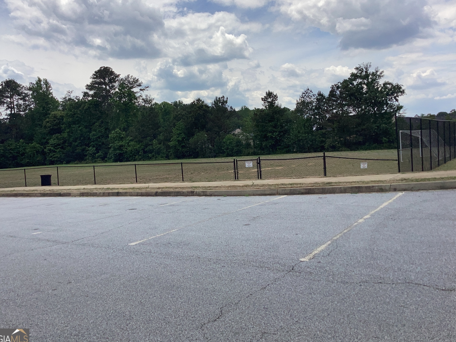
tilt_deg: -5.2
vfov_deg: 41.8
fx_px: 448
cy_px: 160
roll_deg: +4.4
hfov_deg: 54.0
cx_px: 223
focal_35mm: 34
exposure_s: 1/1894
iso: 25
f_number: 2.4
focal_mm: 3.3
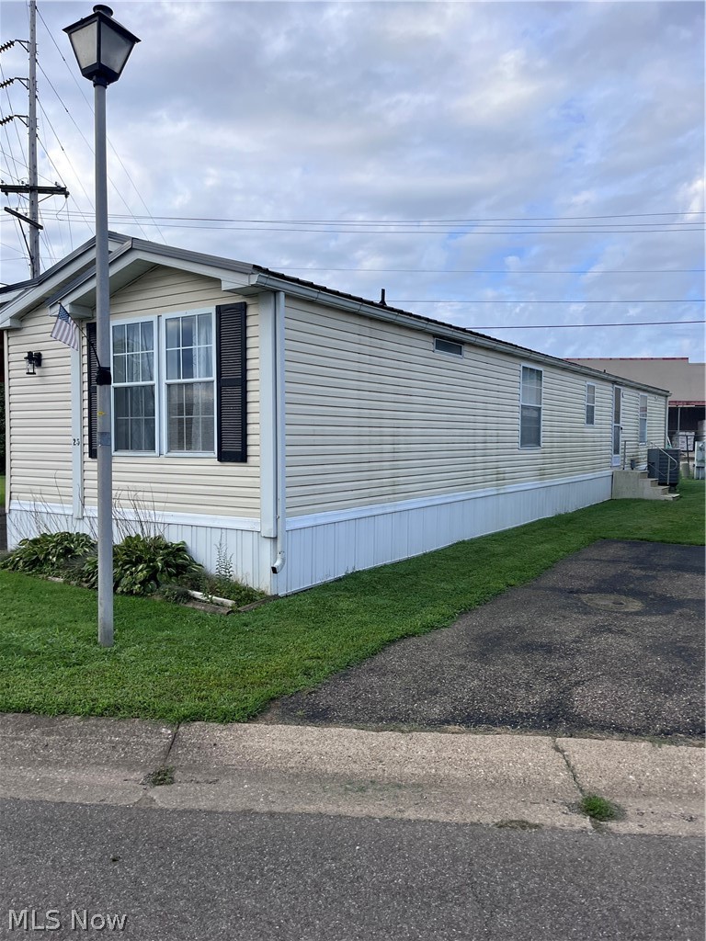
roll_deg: +0.9
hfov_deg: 53.1
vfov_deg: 67.3
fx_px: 707
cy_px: 470
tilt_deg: -3.0
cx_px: 353
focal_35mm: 26
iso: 50
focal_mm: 5.1
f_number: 1.6
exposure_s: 1/1957
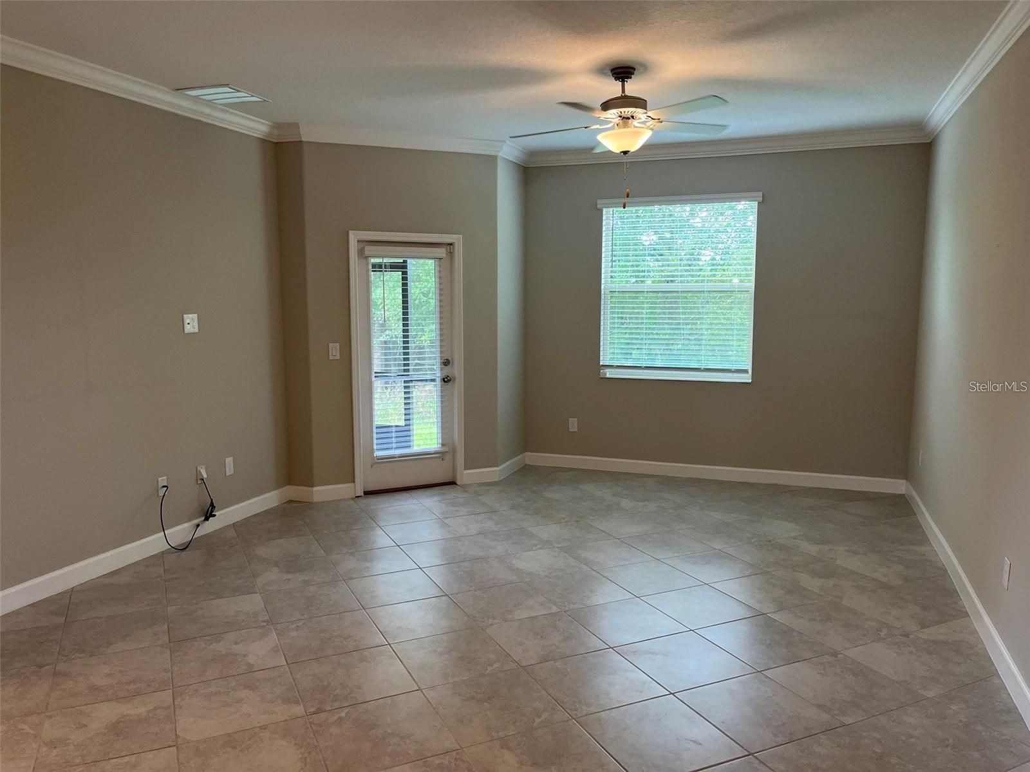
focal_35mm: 26
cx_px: 515
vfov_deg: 53.1
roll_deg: -0.2
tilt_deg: -7.6
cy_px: 386
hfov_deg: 67.3
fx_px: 774
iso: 125
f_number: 1.6
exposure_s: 1/120
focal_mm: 5.1
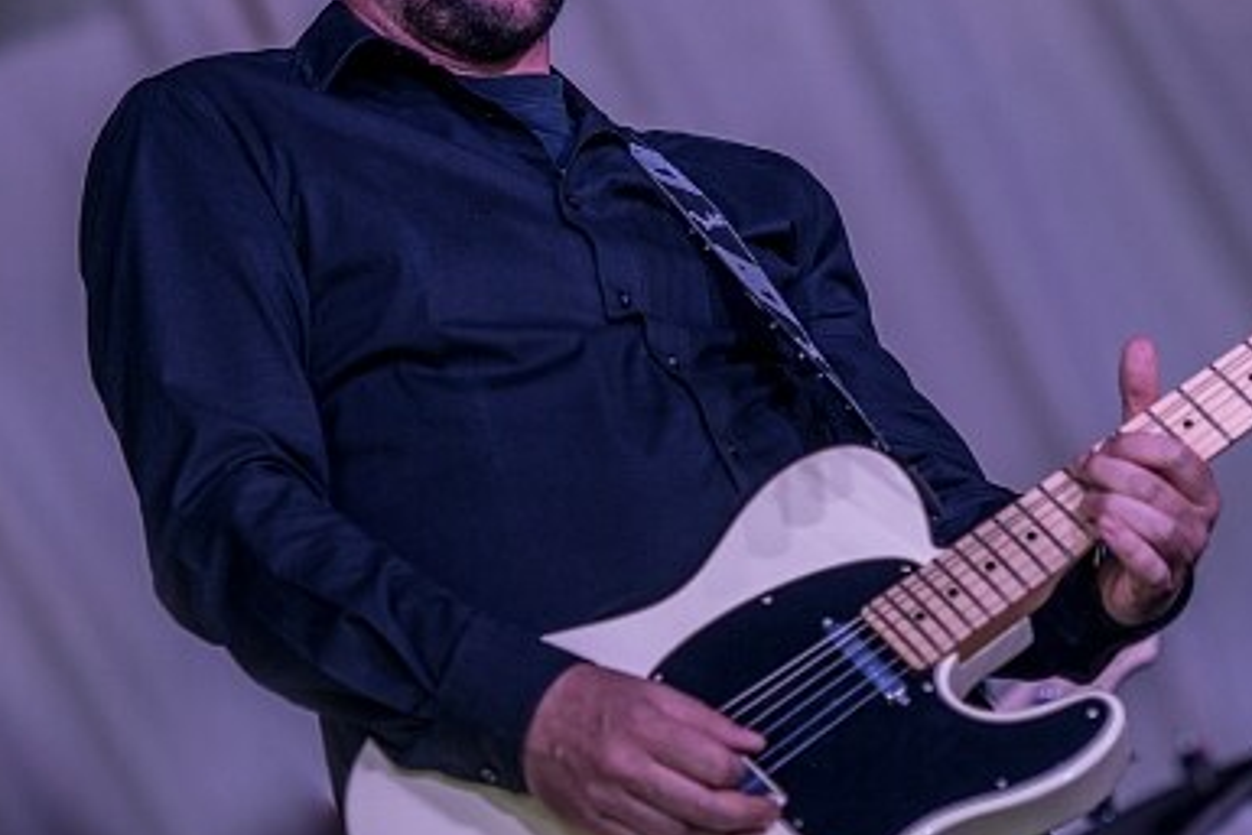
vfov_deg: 4.5
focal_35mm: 304
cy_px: 221
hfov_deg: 6.8
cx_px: 790
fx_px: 10576
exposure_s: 1/100
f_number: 2.8
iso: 250
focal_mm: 130
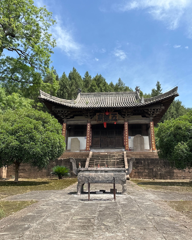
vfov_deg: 55.7
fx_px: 227
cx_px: 99
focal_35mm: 32
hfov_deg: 45.8
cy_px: 122
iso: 80
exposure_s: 1/2732
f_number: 1.78
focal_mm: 6.86
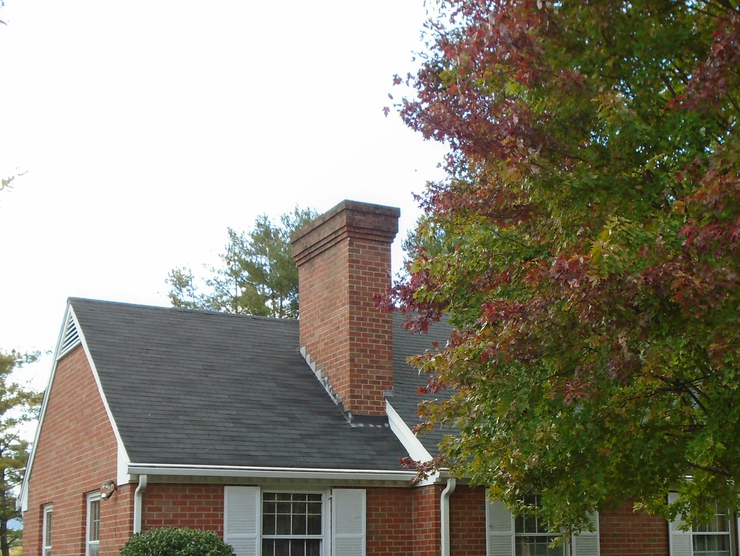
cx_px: 480
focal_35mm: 52
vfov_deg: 27.7
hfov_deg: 36.5
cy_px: 401
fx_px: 1112
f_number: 3.8
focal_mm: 6.4
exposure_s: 1/160
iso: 100
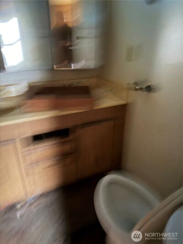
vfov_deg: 71.6
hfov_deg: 56.8
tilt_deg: -31.2
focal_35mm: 24
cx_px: 92
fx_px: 169
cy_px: 122
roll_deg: +2.0
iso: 1600
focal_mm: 6.76
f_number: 1.78
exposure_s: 1/9
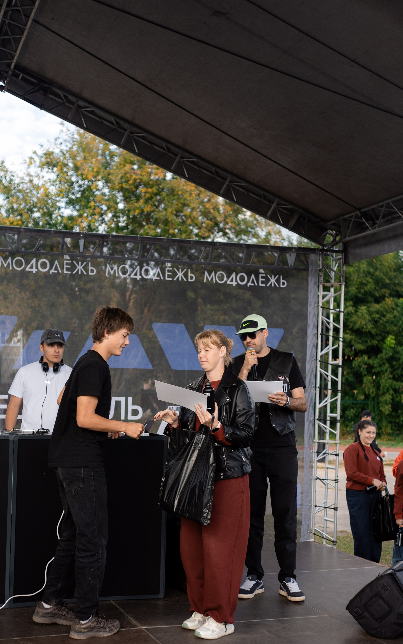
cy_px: 386
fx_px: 843
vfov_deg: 41.6
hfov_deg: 26.9
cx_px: 176
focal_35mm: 48
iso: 100
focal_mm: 35
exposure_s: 1/800
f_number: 2.2
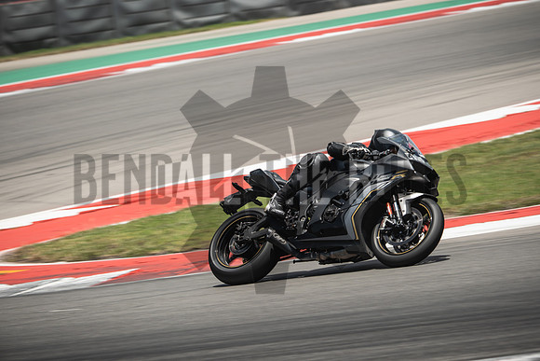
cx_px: 270
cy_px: 180
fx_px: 4501
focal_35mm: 300
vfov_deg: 4.6
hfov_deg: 6.9
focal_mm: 200
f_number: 5.6
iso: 125
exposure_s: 1/250
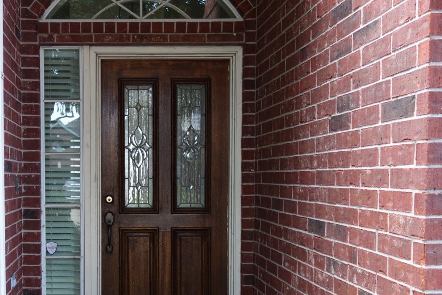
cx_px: 122
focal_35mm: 47
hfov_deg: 40.9
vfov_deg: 28.4
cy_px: 204
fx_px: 577
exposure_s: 1/100
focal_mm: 10.4
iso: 125
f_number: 1.8
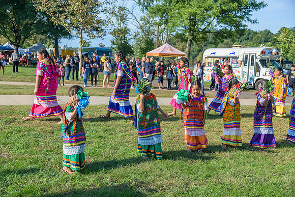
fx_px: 361
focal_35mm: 44
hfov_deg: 44.5
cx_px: 148
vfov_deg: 30.5
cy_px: 98
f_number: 4
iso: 64
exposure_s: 1/200
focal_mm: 44
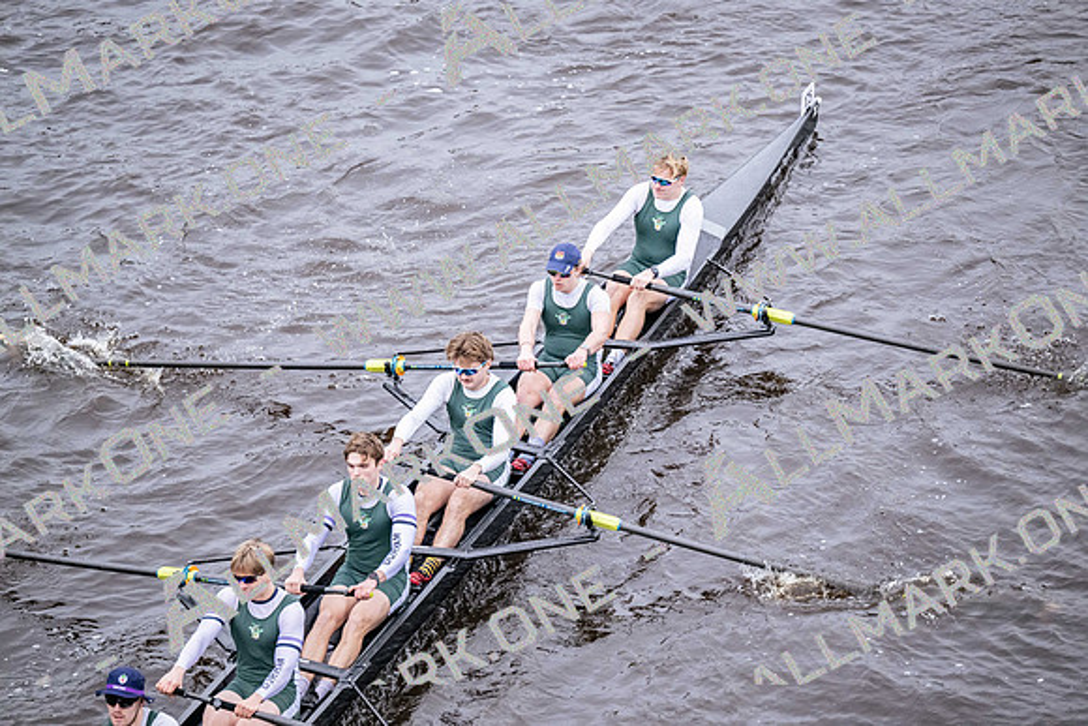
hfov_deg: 10.3
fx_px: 6046
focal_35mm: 200
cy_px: 363
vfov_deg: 6.9
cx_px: 544
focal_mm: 200
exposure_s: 1/2000
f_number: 2.8
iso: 3200
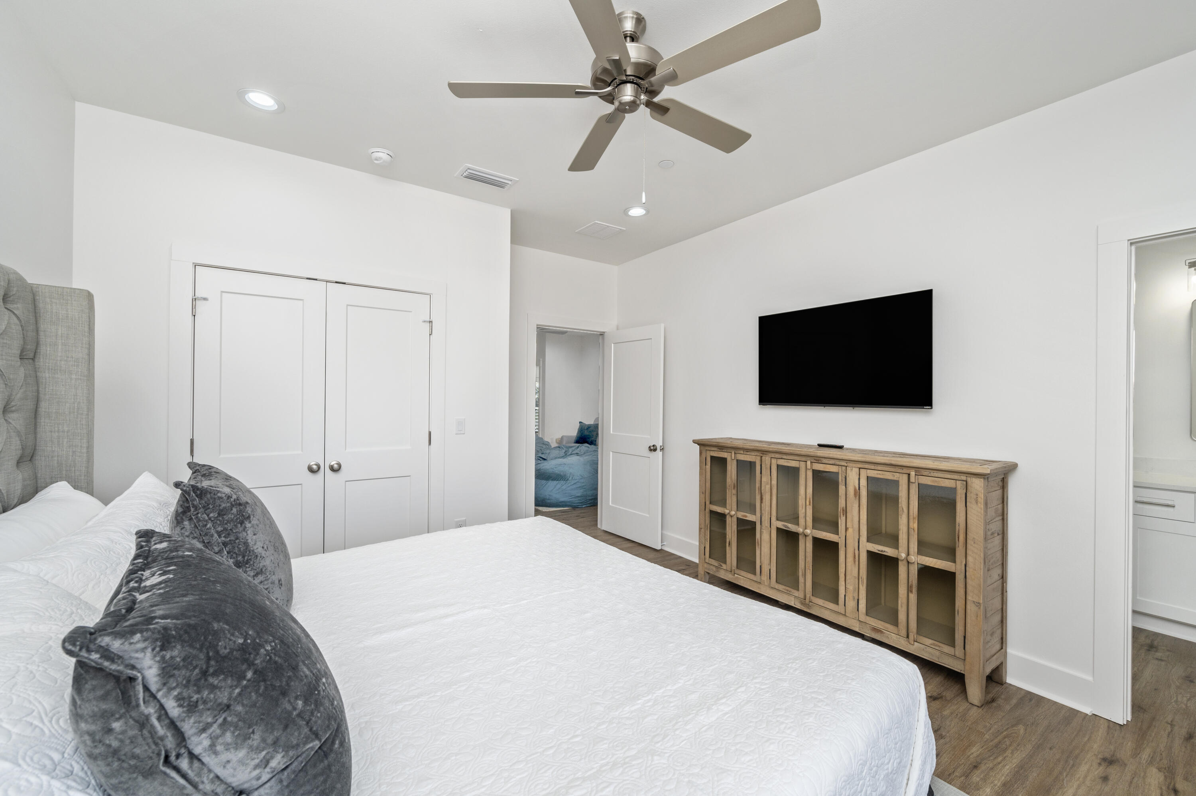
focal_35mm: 14
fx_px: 465
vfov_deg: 81.1
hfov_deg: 104.3
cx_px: 598
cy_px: 398
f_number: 9
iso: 320
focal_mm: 14
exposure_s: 1/60
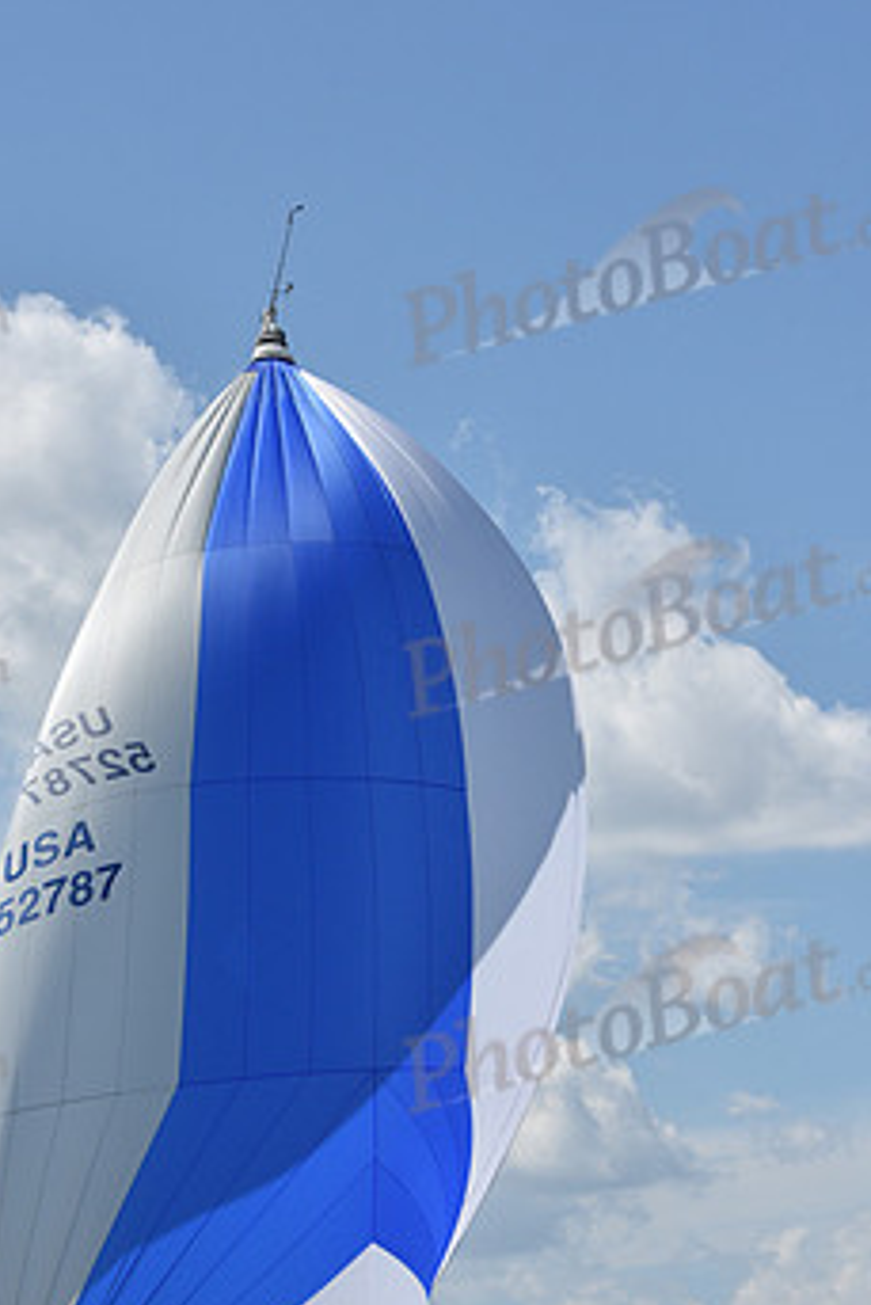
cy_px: 871
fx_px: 4604
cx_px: 207
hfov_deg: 10.8
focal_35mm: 127
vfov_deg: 16.1
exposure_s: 1/1250
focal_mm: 75
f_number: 10
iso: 320
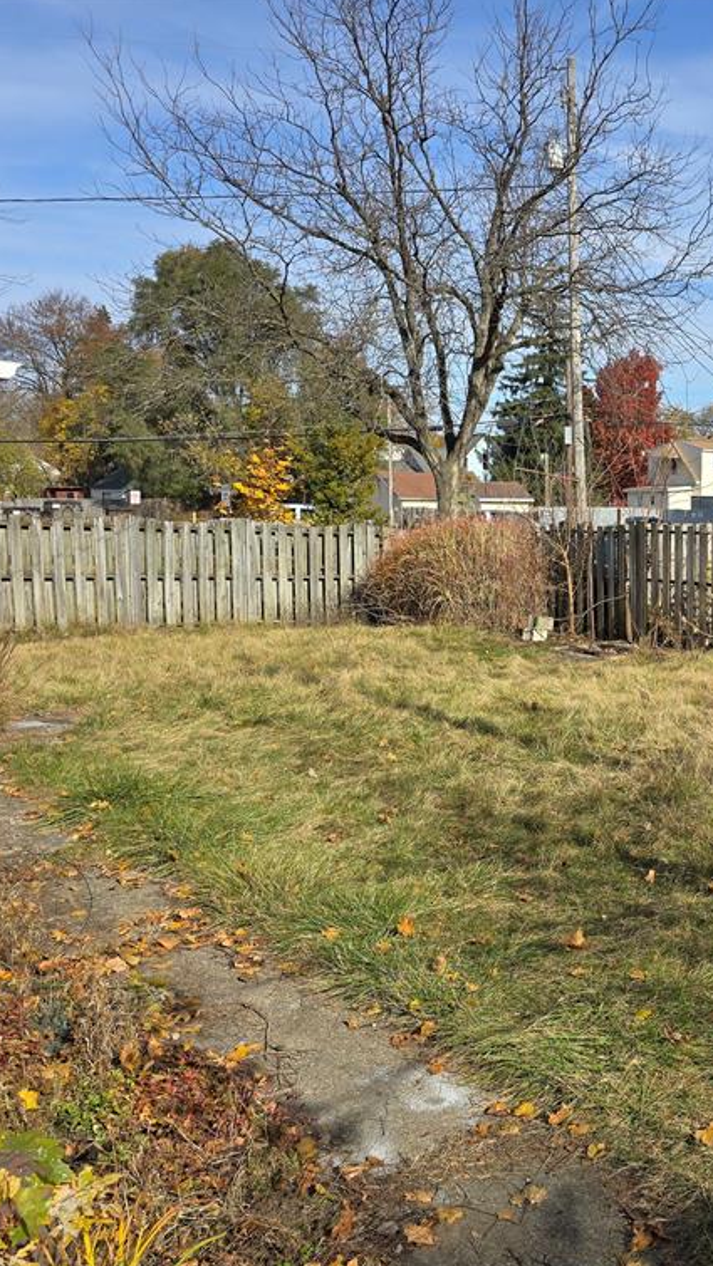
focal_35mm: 34
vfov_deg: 58.0
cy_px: 636
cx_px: 710
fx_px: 1142
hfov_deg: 32.0
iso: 12
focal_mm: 6.3
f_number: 1.7
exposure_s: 1/812
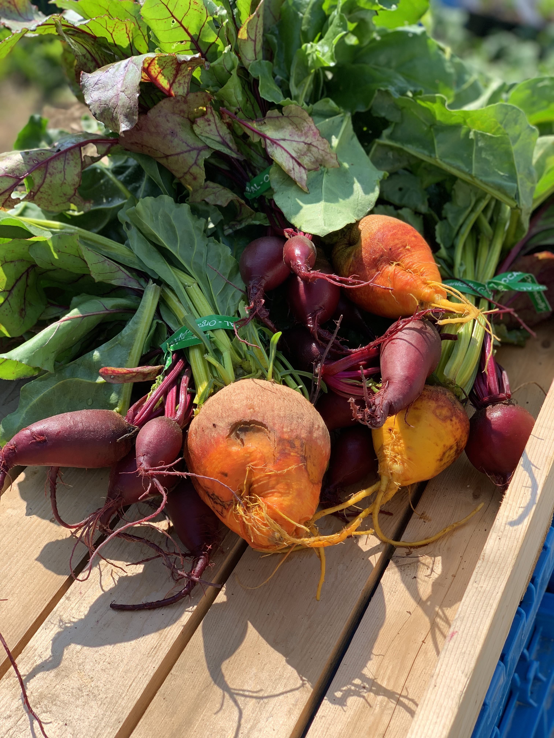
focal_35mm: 52
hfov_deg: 28.0
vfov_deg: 36.8
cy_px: 369
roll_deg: -3.2
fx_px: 1110
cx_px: 277
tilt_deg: -39.8
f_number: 2.4
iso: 16
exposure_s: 1/358
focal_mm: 6
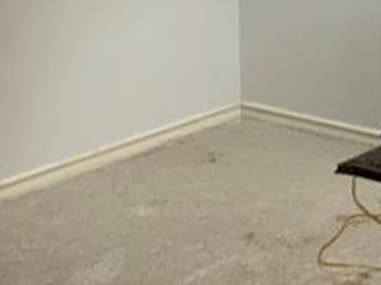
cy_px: -139
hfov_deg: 14.6
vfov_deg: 10.7
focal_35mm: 134
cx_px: 316
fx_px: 1473
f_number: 1.8
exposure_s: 1/60
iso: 125
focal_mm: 3
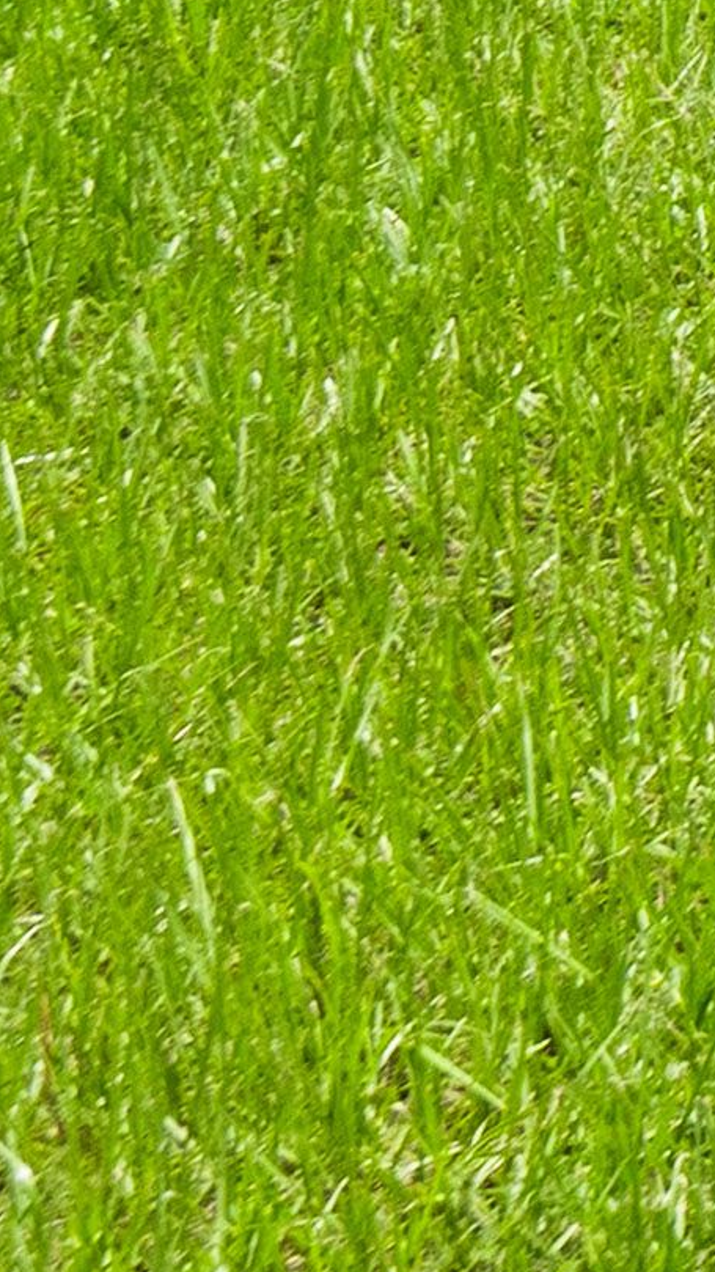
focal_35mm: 245
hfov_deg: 4.8
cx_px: 1908
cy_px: -2157
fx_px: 8259
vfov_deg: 7.9
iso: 800
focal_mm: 27
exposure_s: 1/125
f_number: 8
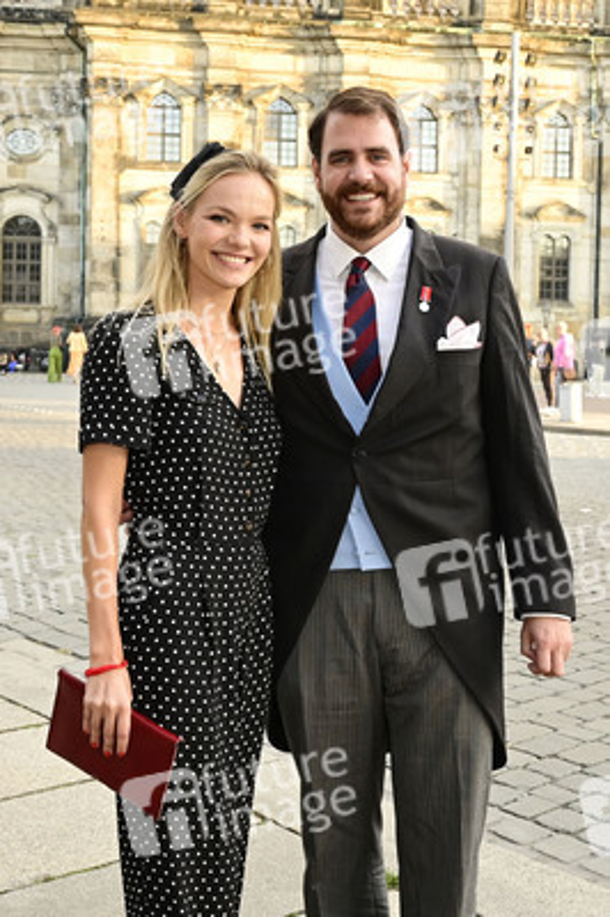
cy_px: 458
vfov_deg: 70.5
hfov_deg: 50.3
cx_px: 305
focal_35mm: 26
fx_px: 649
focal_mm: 25.5
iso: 800
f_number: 5
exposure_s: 1/160
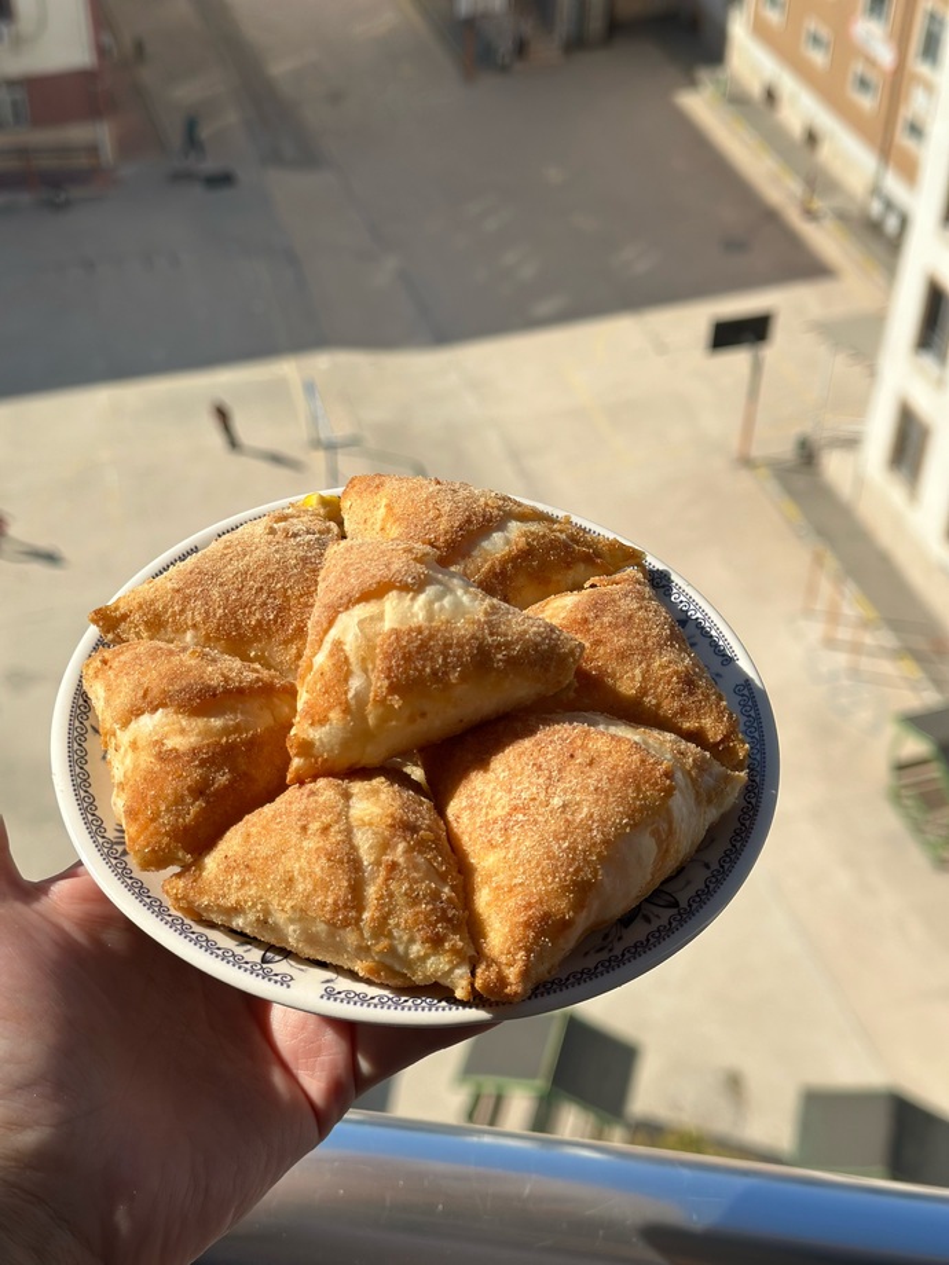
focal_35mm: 48
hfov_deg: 30.3
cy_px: 632
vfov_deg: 39.7
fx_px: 1755
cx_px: 474
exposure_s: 1/6211
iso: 100
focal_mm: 6.86
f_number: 1.78
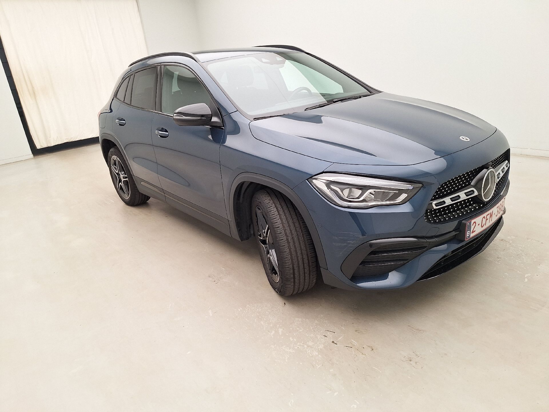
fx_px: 365
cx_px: 274
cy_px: 206
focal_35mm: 23
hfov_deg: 73.9
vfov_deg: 58.9
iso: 64
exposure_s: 1/100
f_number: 1.8
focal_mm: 5.54
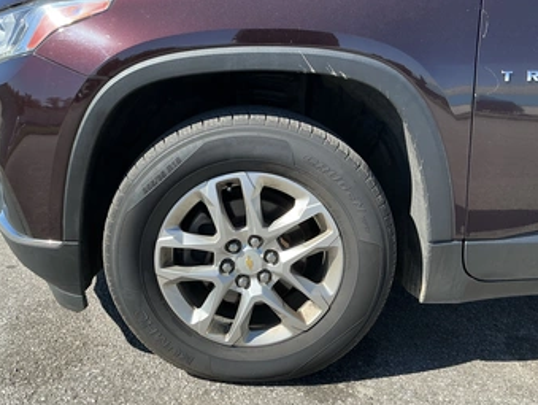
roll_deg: -0.1
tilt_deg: -17.7
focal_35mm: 33
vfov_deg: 42.9
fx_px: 513
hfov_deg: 55.2
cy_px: 232
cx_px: 249
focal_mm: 3
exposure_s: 1/883
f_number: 1.8
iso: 25
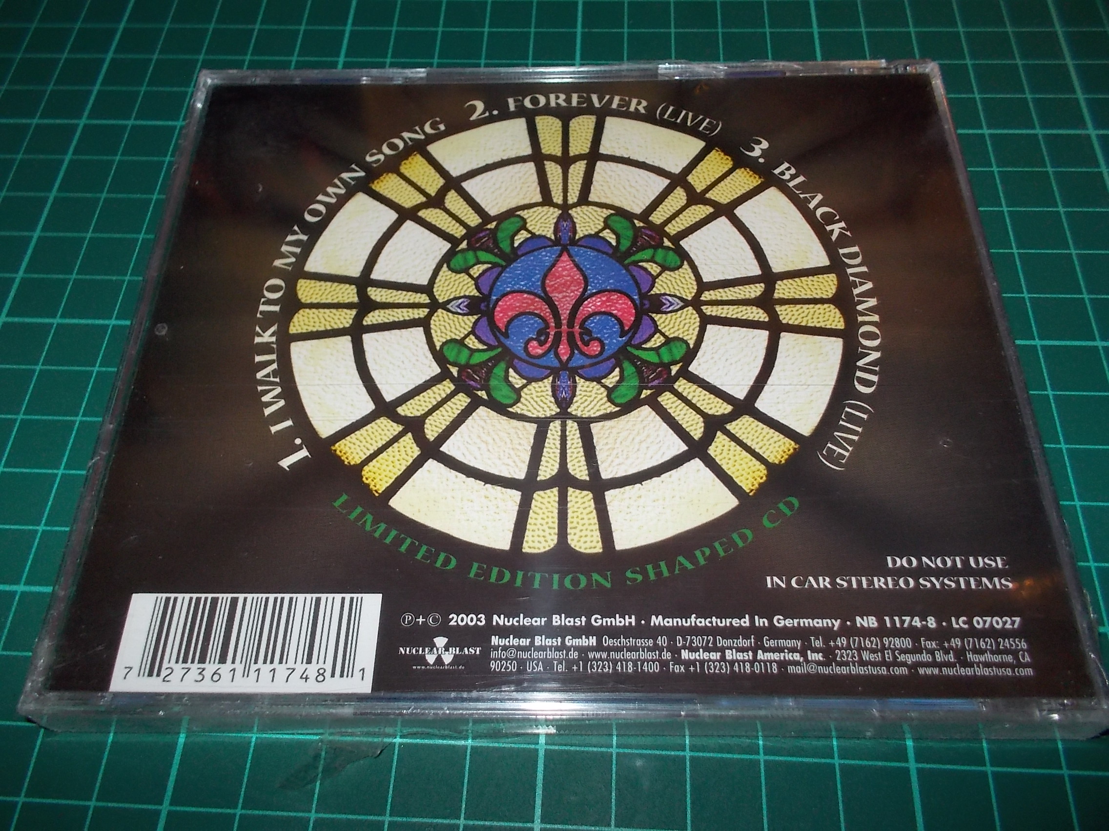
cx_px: 554
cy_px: 416
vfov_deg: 48.2
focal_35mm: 29
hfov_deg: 61.7
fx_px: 929
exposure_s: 1/30
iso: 200
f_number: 3.3
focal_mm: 4.1
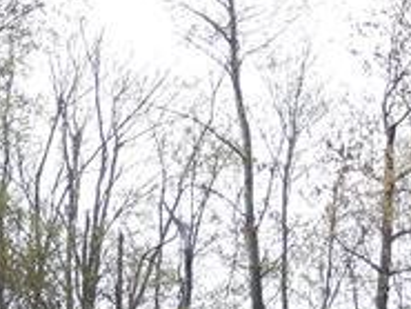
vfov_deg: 6.6
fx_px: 2626
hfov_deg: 8.8
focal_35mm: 221
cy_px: 520
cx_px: -78
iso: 100
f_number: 3.8
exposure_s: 1/200
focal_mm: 7.2
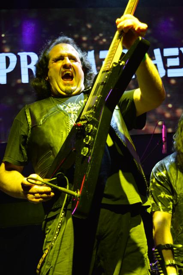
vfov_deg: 36.9
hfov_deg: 25.1
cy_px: 138
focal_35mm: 54
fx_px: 411
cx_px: 92
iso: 1250
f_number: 4.8
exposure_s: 1/60
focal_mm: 36
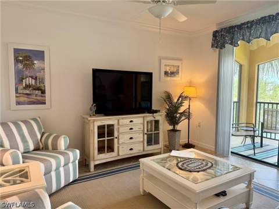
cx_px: 140
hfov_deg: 71.6
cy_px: 104
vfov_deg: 56.8
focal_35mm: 24
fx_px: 193
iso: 200
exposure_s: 1/161
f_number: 1.78
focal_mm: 6.76
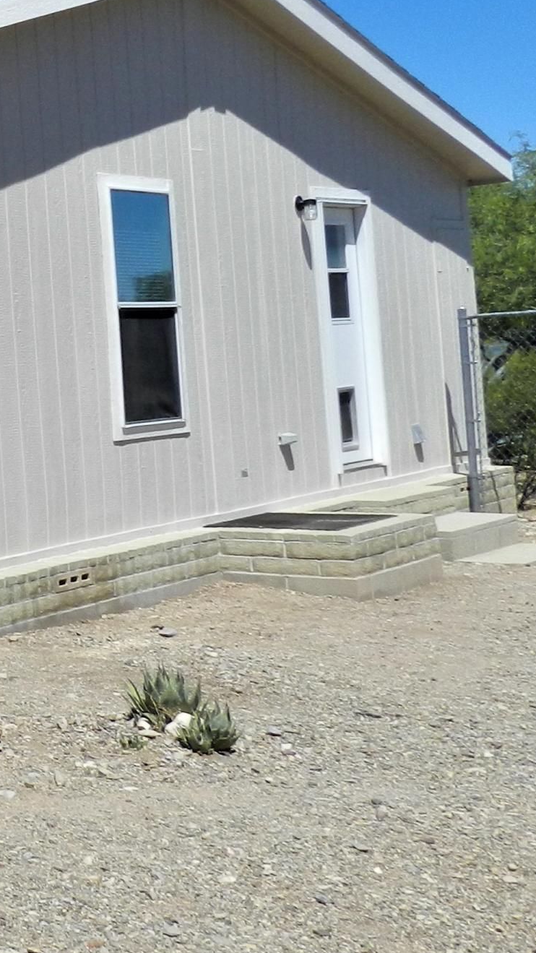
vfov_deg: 36.4
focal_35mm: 57
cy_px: 347
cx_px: -427
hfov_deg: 17.3
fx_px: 1440
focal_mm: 4
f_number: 4.5
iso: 160
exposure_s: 1/800
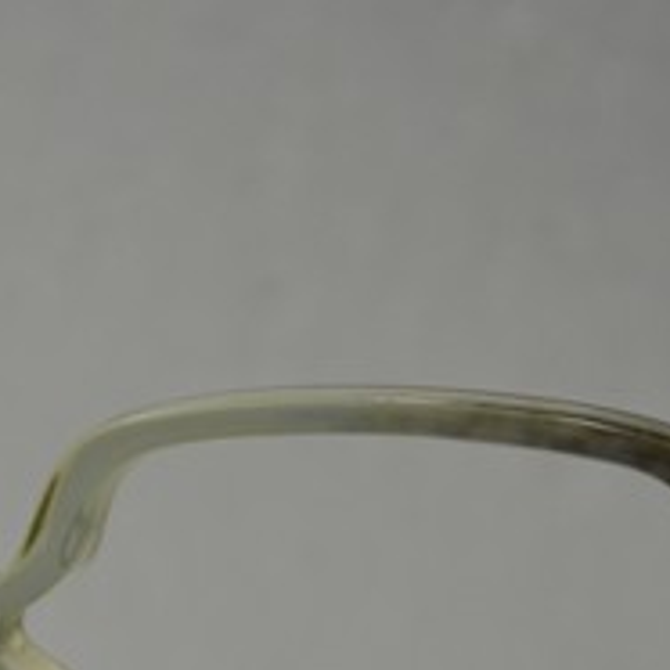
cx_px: 155
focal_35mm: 329
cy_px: 645
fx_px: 7204
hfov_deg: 5.3
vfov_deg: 5.3
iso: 450
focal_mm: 80
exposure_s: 1/60
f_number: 5.3
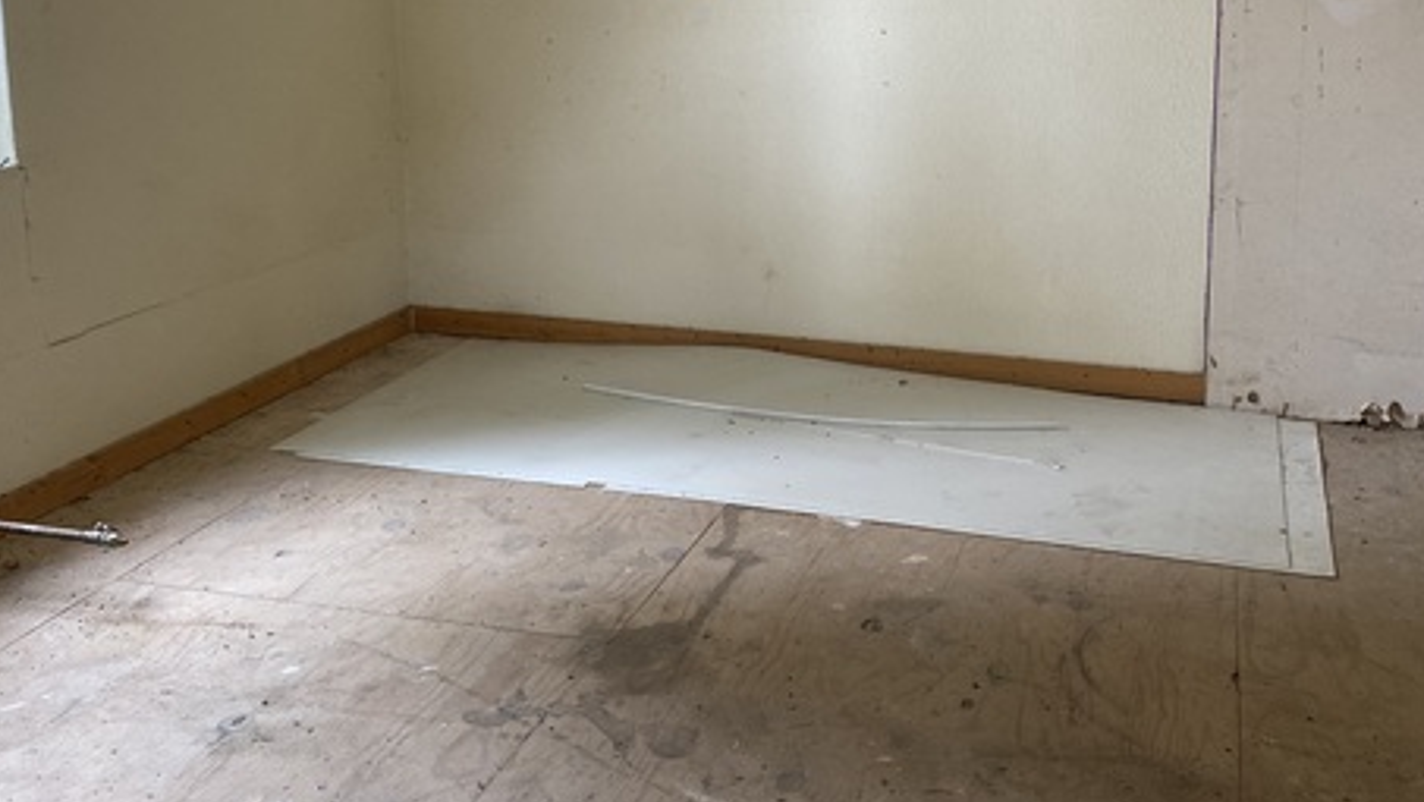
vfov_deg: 29.1
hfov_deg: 50.5
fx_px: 1511
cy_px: 167
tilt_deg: -9.2
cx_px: 685
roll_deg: +2.0
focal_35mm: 40
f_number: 1.8
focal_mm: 4.25
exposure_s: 1/111
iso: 125
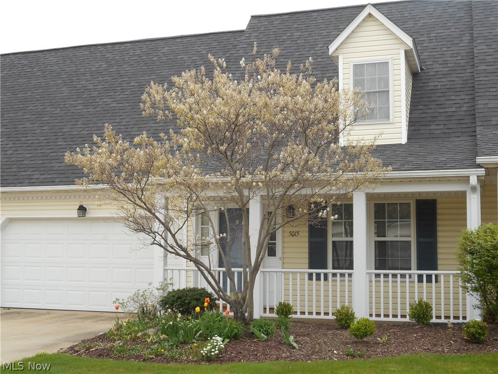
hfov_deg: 37.5
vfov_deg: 28.6
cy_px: 187
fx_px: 734
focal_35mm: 51
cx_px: 249
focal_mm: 9.1
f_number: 4.9
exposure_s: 1/60
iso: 125
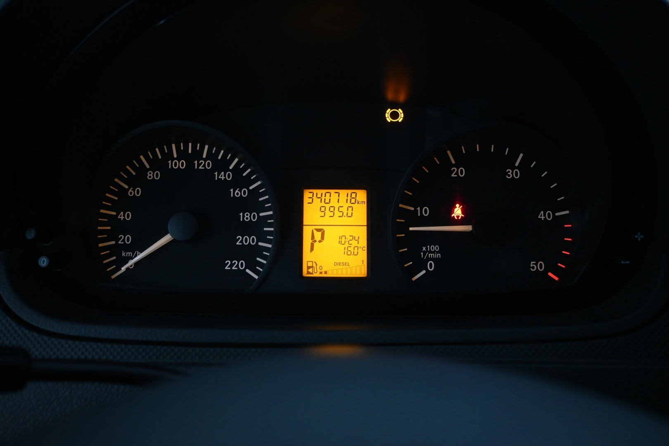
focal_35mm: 31
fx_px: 571
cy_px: 223
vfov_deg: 42.6
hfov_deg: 60.7
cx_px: 334
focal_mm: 20.5
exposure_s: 1/30
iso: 1800
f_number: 3.8
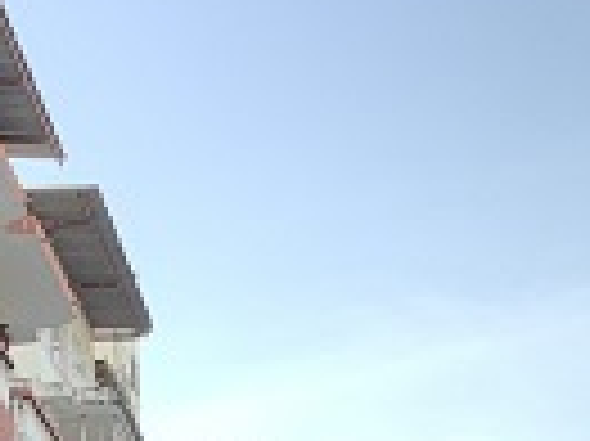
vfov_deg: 10.8
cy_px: 778
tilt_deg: +7.6
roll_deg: -0.1
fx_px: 2197
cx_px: -471
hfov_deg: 13.7
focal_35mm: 129
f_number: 2.4
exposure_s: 1/100
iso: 25
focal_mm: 3.3
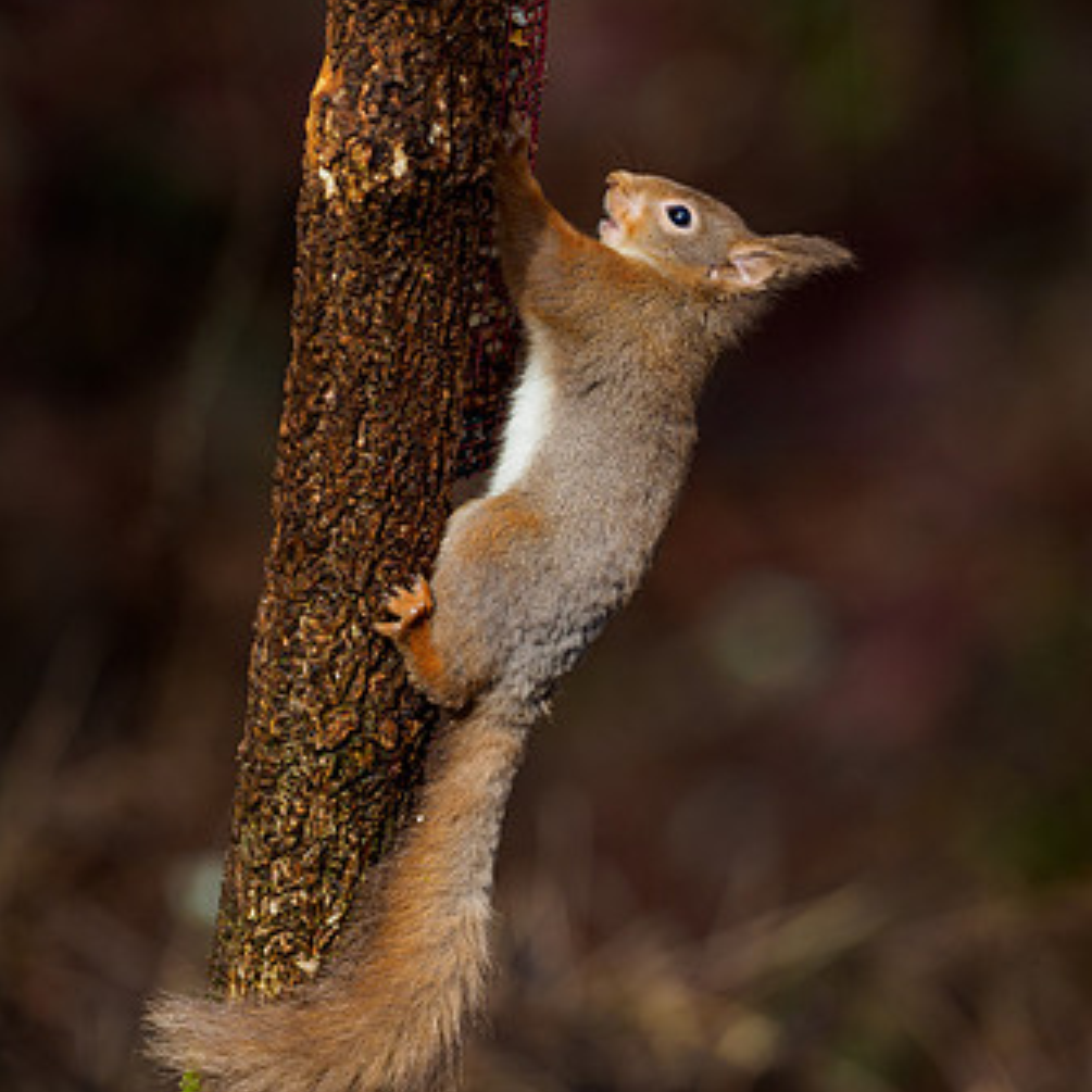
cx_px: 546
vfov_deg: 2.5
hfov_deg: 2.5
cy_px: 626
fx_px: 25483
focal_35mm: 714
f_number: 4
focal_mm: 300
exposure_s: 1/640
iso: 400
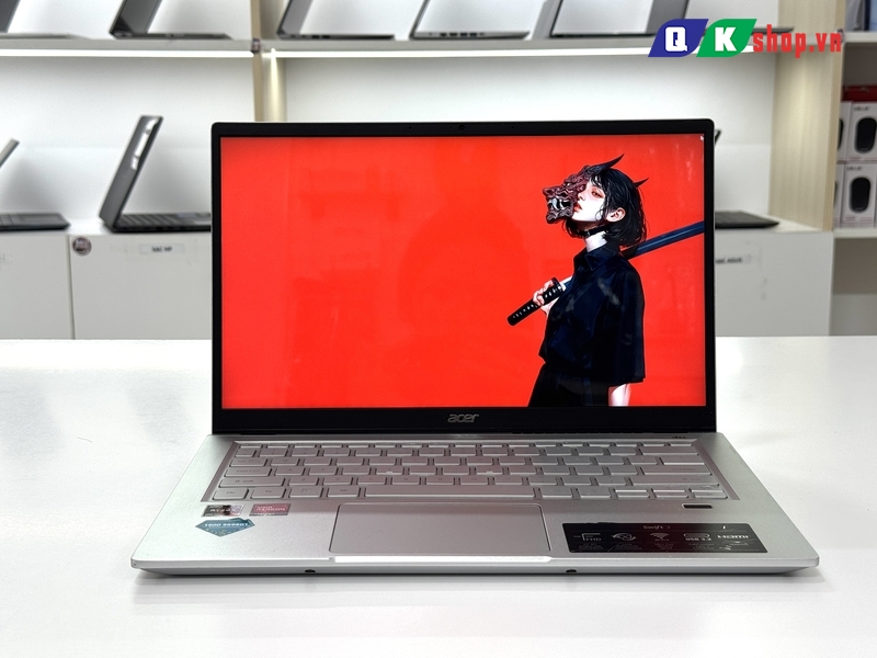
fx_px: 1216
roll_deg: +0.9
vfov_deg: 30.3
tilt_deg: -9.8
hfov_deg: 39.7
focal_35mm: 48
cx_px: 438
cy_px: 329
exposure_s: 1/100
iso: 50
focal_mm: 6.76
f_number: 1.78
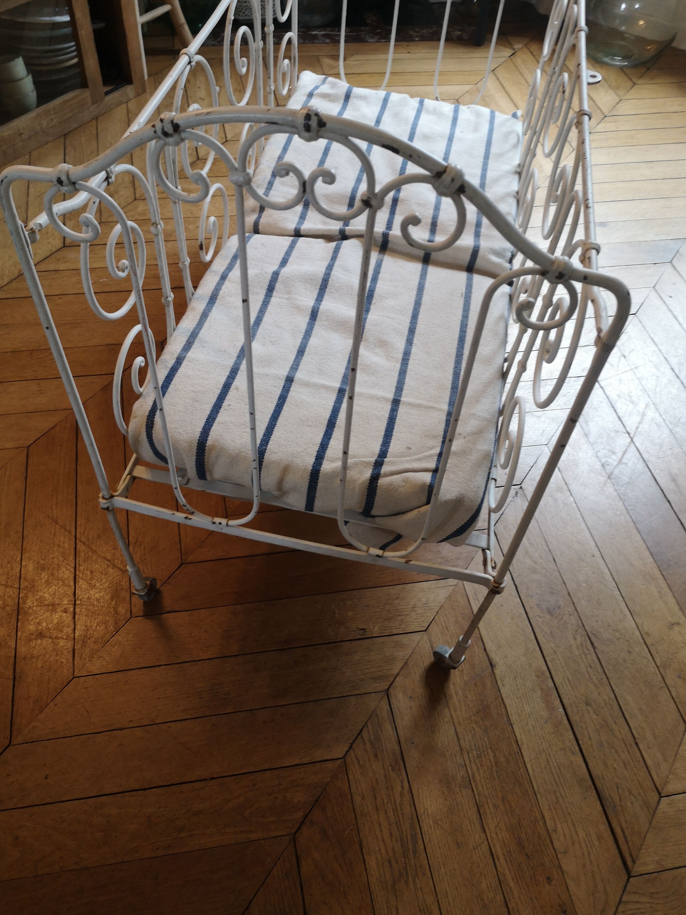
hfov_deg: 49.7
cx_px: 331
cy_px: 459
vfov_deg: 63.4
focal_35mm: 28
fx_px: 740
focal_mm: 3.95
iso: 100
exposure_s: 1/50
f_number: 1.8
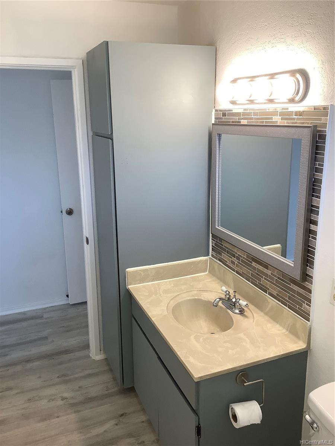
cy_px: 223
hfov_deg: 45.4
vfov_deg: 58.4
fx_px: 400
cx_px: 168
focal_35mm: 31
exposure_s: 1/60
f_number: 2.4
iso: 64
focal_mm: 3.3
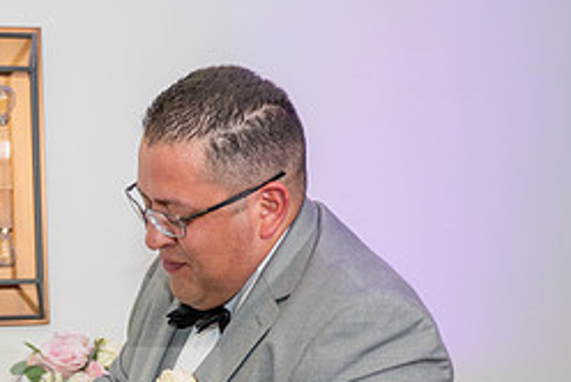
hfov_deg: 20.6
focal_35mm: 98
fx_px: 1556
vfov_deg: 13.5
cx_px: 125
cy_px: 506
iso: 800
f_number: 2.8
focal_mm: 34
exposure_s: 1/100
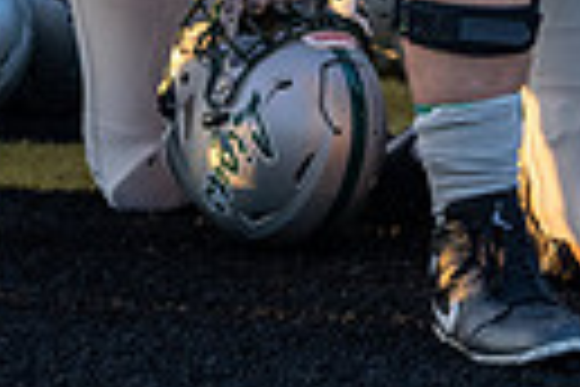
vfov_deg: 2.9
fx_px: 7572
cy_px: -331
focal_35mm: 470
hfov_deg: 4.4
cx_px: 438
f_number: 3.5
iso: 500
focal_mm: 103
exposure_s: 1/1000
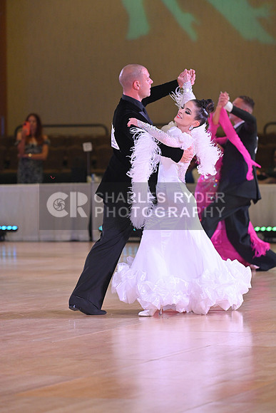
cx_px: 138
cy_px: 206
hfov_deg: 6.9
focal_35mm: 200
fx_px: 2298
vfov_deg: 10.3
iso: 3200
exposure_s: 1/400
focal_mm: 200
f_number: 5
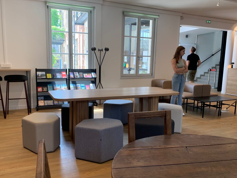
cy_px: 95
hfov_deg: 61.5
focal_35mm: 29
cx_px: 105
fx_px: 199
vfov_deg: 48.2
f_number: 1.8
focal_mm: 4.25
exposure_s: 1/121
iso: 80
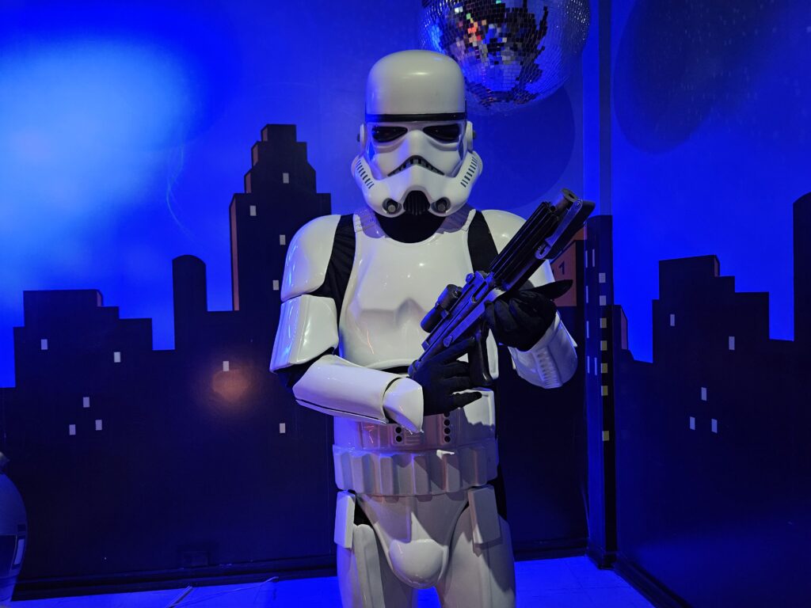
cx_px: 406
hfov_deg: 73.9
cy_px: 304
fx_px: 539
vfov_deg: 58.9
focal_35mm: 23
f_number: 1.8
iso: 640
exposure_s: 1/24
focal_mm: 5.4
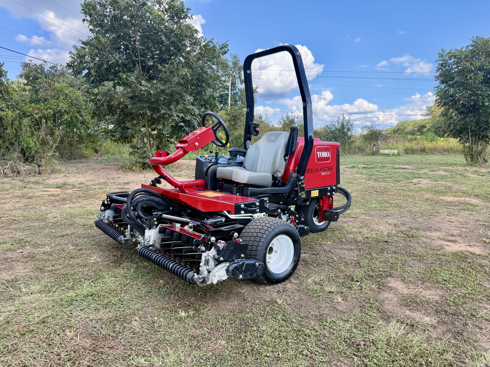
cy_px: 184
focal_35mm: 24
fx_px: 340
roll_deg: +0.7
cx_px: 245
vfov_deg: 56.8
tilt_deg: -6.9
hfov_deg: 71.6
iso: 100
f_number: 1.78
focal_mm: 6.76
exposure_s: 1/840
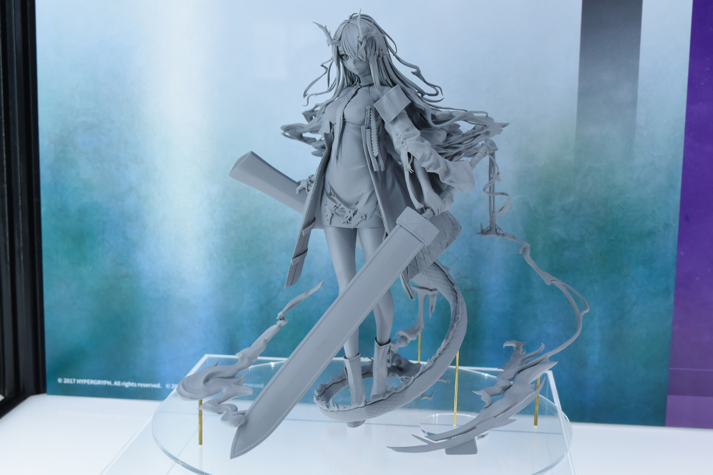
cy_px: 238
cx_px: 356
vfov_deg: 25.1
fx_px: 1069
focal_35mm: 54
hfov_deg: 36.9
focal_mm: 36
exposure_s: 1/200
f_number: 8
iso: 640
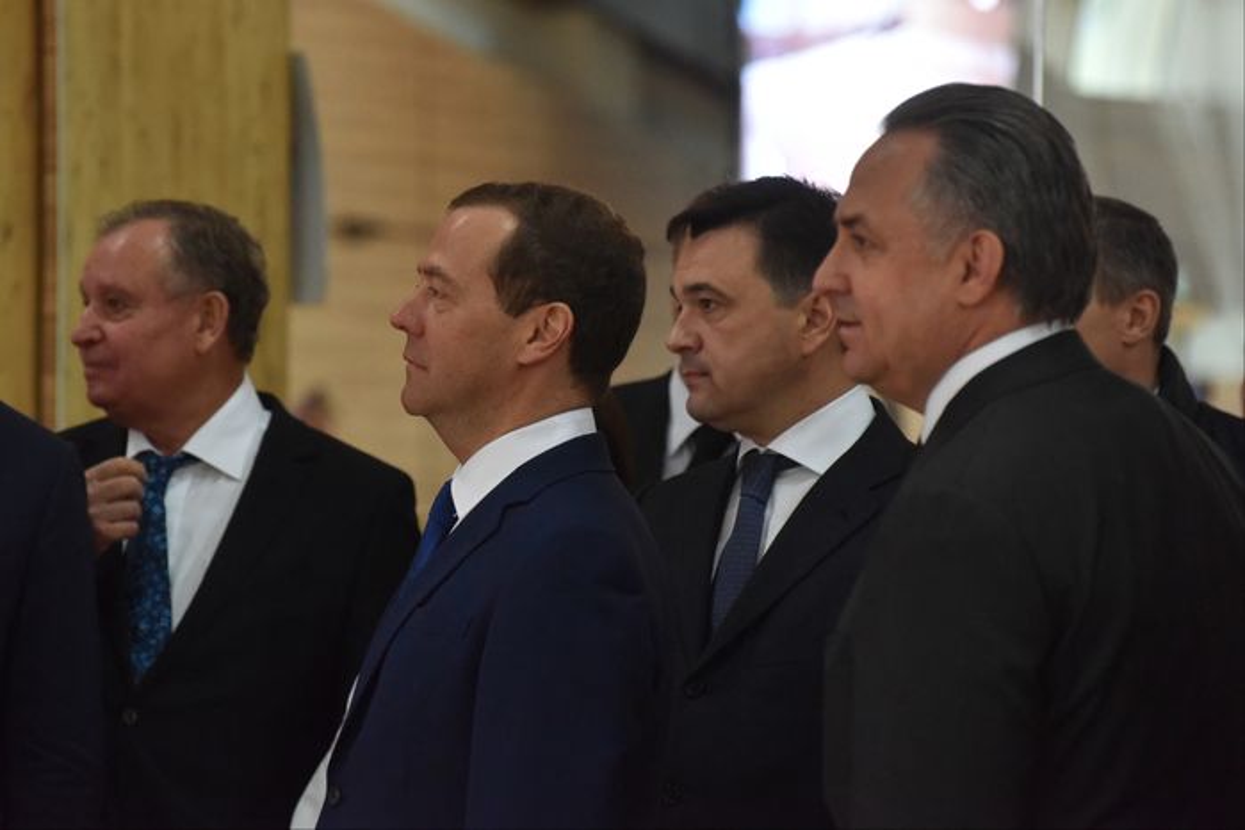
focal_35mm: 170
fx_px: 5879
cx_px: 622
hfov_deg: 12.1
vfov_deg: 8.1
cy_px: 415
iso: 4000
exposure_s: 1/400
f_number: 5.6
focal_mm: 170
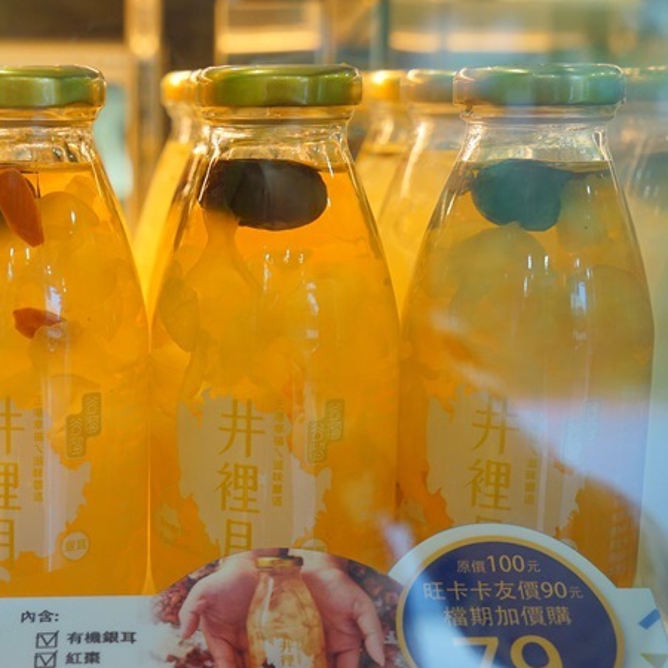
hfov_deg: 26.9
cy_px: 376
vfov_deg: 27.7
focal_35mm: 62
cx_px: 94
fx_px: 1354
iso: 640
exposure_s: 1/60
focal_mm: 41
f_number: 5.6
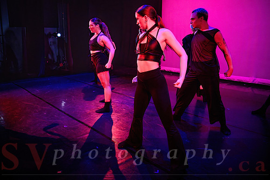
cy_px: 74
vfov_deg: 45.7
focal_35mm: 28
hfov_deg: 64.3
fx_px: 213
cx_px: 110
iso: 3200
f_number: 2.8
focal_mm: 24
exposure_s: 1/300
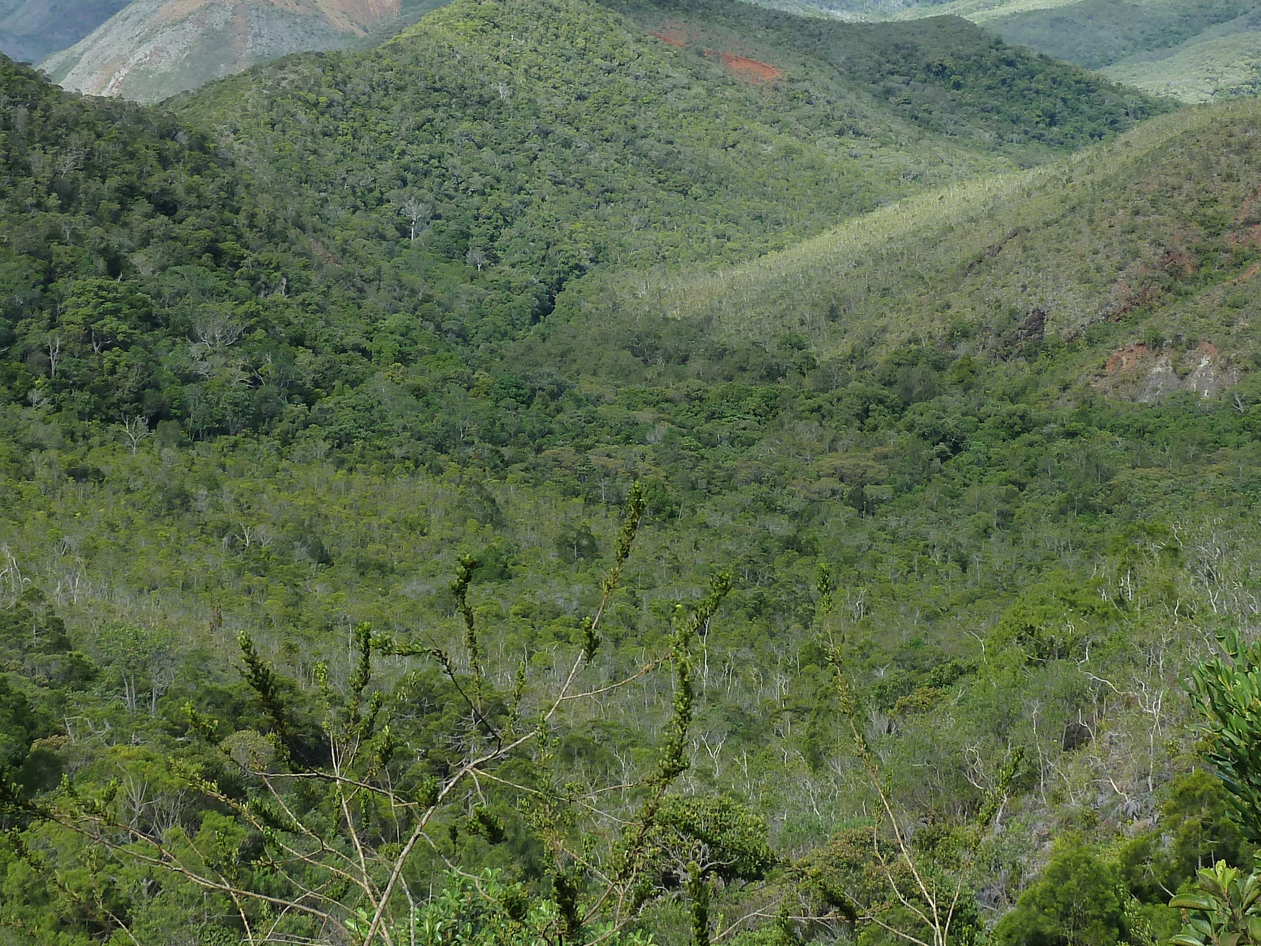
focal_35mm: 70
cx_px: 569
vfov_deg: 20.8
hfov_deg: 27.8
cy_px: 231
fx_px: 2550
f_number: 4
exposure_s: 1/250
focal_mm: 6.9
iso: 125
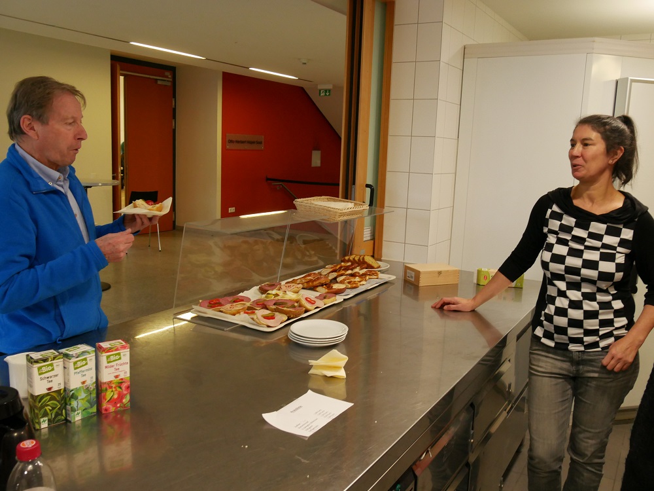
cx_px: 327
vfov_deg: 46.8
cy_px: 246
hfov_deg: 60.0
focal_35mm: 30
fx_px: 567
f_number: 5.6
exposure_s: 1/60
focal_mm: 15
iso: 1600
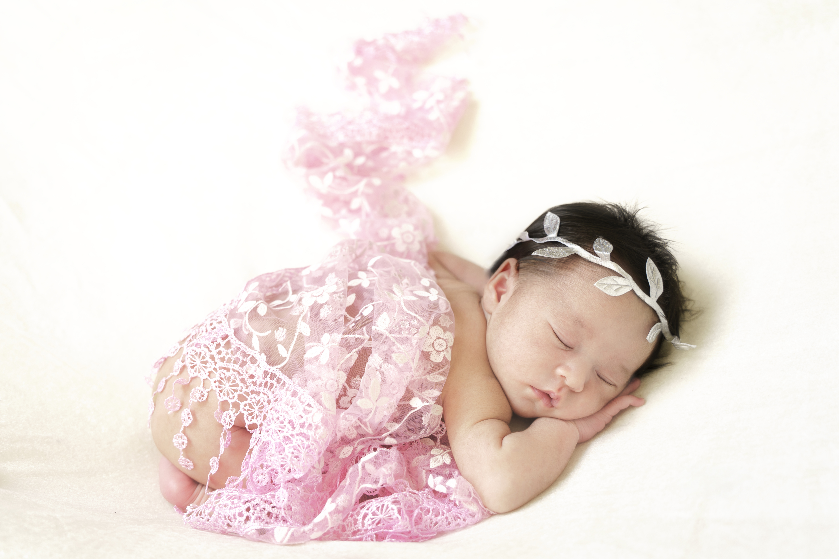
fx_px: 825
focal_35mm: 35
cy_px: 280
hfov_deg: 53.9
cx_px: 420
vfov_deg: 37.5
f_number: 3.2
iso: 100
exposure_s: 1/100
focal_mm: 35.4
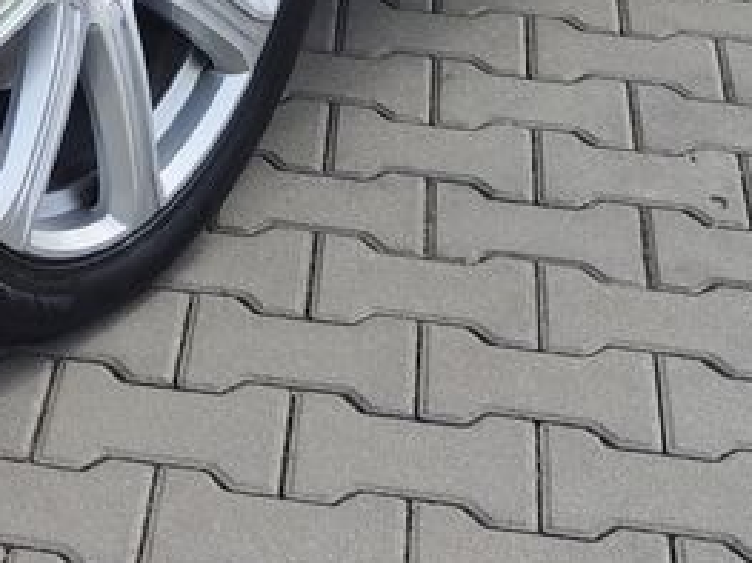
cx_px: -217
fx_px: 2280
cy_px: -560
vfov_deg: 12.4
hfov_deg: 17.6
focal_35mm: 105
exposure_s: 1/873
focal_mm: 7.01
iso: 50
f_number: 1.69
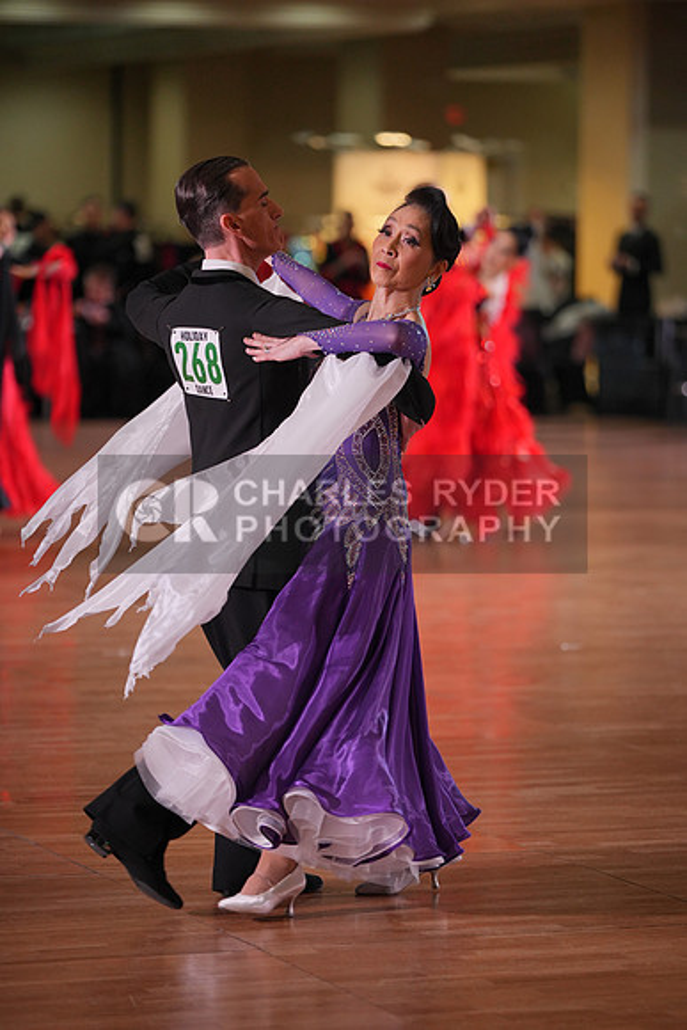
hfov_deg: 9.5
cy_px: 515
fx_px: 4148
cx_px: 344
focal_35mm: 145
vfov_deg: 14.2
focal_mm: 145
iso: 1000
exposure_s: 1/500
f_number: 2.8
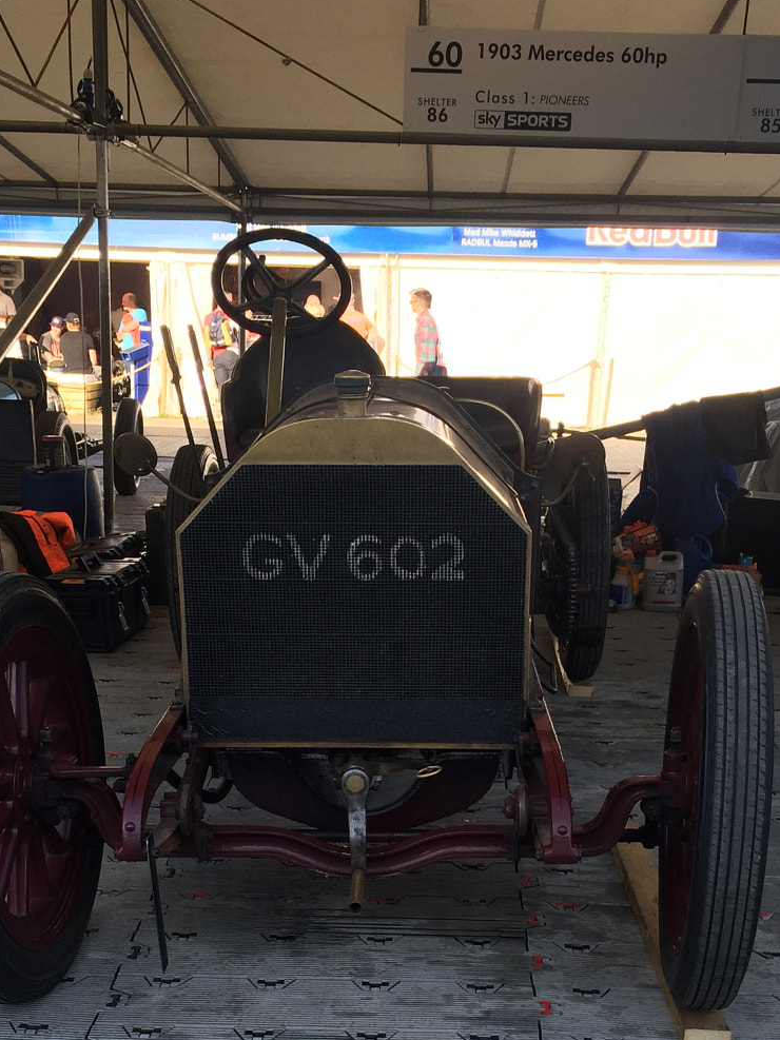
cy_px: 785
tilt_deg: -18.2
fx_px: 1412
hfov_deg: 30.9
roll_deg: +1.3
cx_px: 377
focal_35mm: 47
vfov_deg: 39.3
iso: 32
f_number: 2.2
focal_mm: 4.15
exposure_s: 1/399
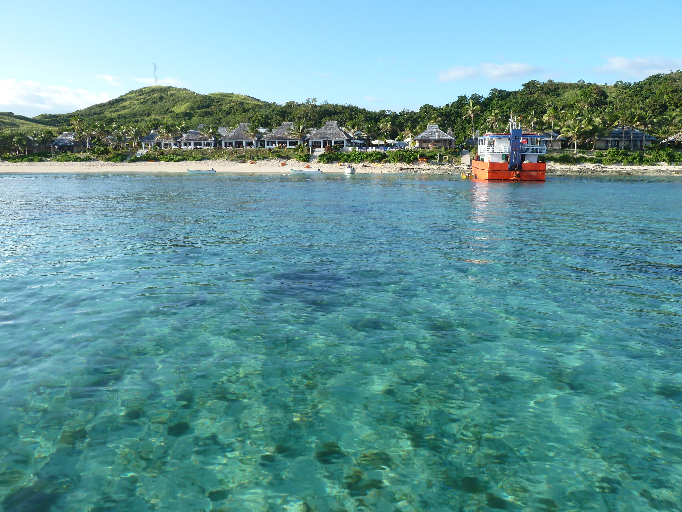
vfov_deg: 54.9
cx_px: 341
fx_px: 493
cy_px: 256
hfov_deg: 69.4
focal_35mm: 25
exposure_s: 1/250
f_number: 4
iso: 80
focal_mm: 4.1
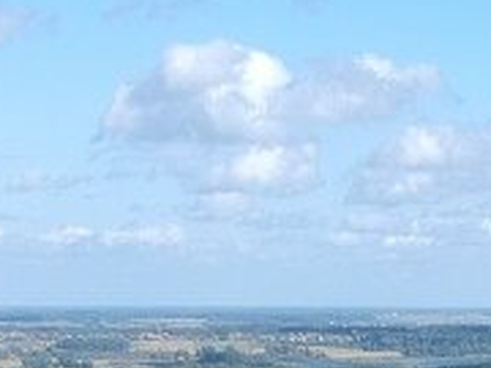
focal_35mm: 142
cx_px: 876
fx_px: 2014
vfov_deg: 8.9
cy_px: 1030
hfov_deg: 12.7
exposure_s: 1/800
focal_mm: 4.49
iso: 100
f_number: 2.6
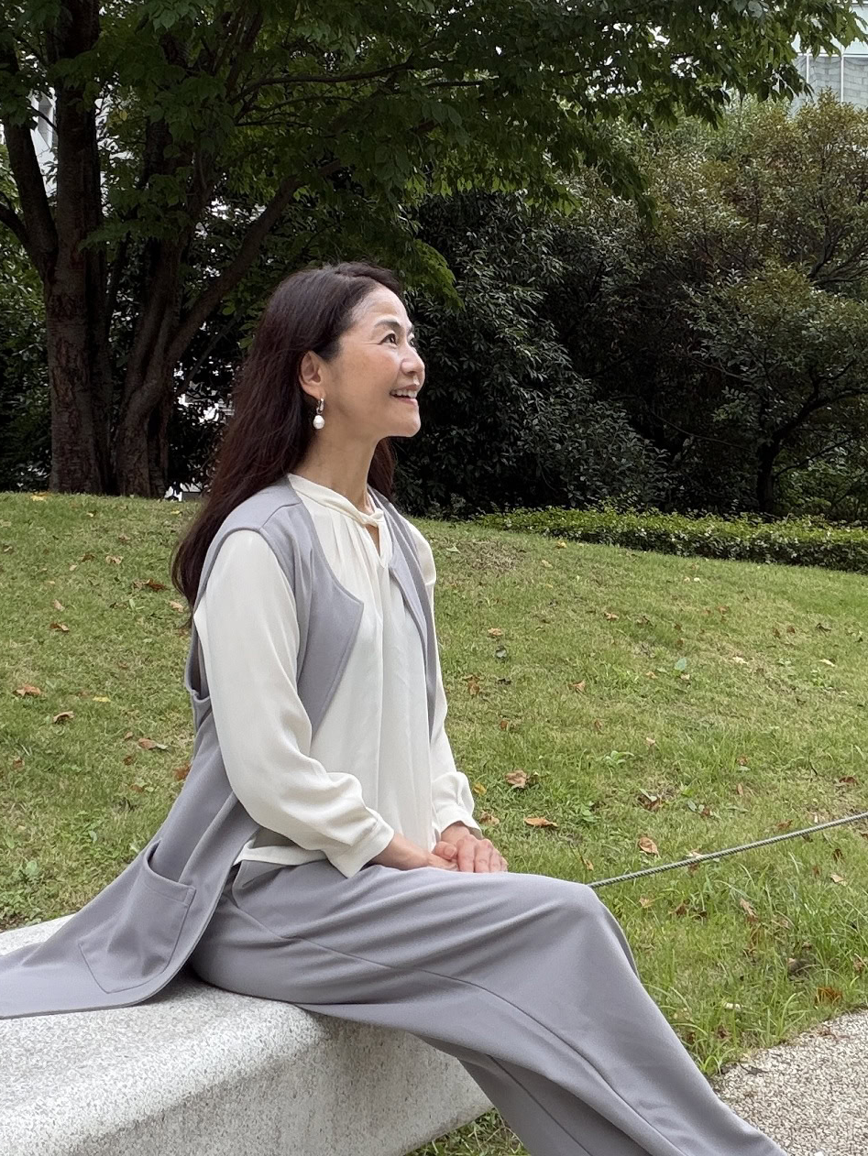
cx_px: 428
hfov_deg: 37.7
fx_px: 1270
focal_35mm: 38
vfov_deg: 48.6
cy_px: 701
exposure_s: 1/201
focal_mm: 2.7
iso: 50
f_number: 1.9
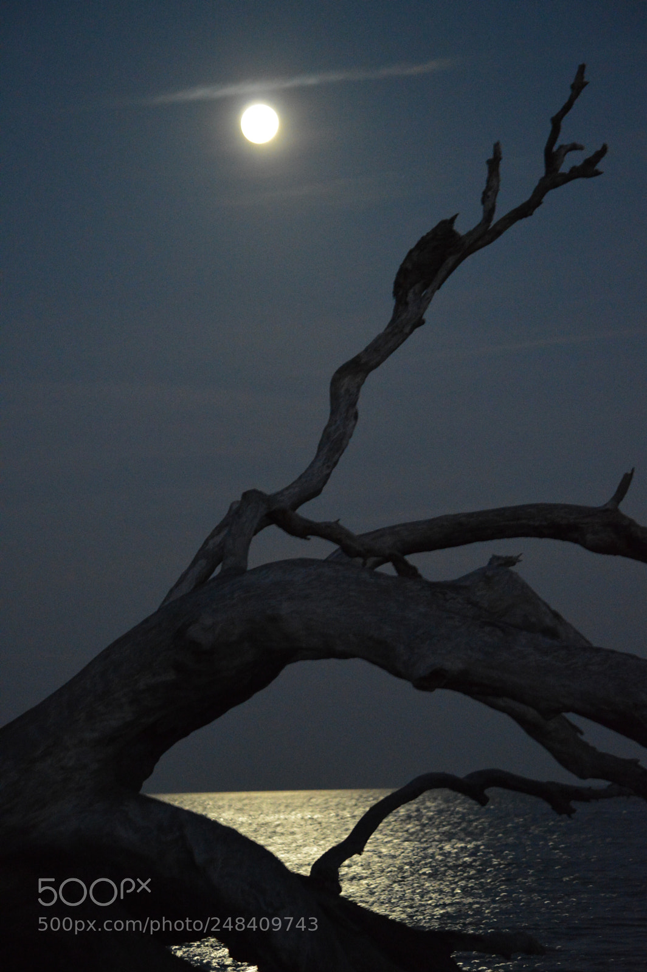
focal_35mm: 120
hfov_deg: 11.4
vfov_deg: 17.1
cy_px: 486
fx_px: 3240
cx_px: 324
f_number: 4.5
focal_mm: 80
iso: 3200
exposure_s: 1/13
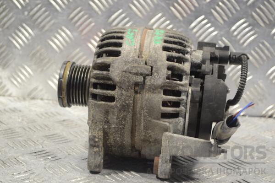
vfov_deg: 20.6
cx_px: 138
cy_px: 92
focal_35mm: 66
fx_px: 504
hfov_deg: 30.5
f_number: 5.3
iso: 280
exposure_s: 1/30
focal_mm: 44
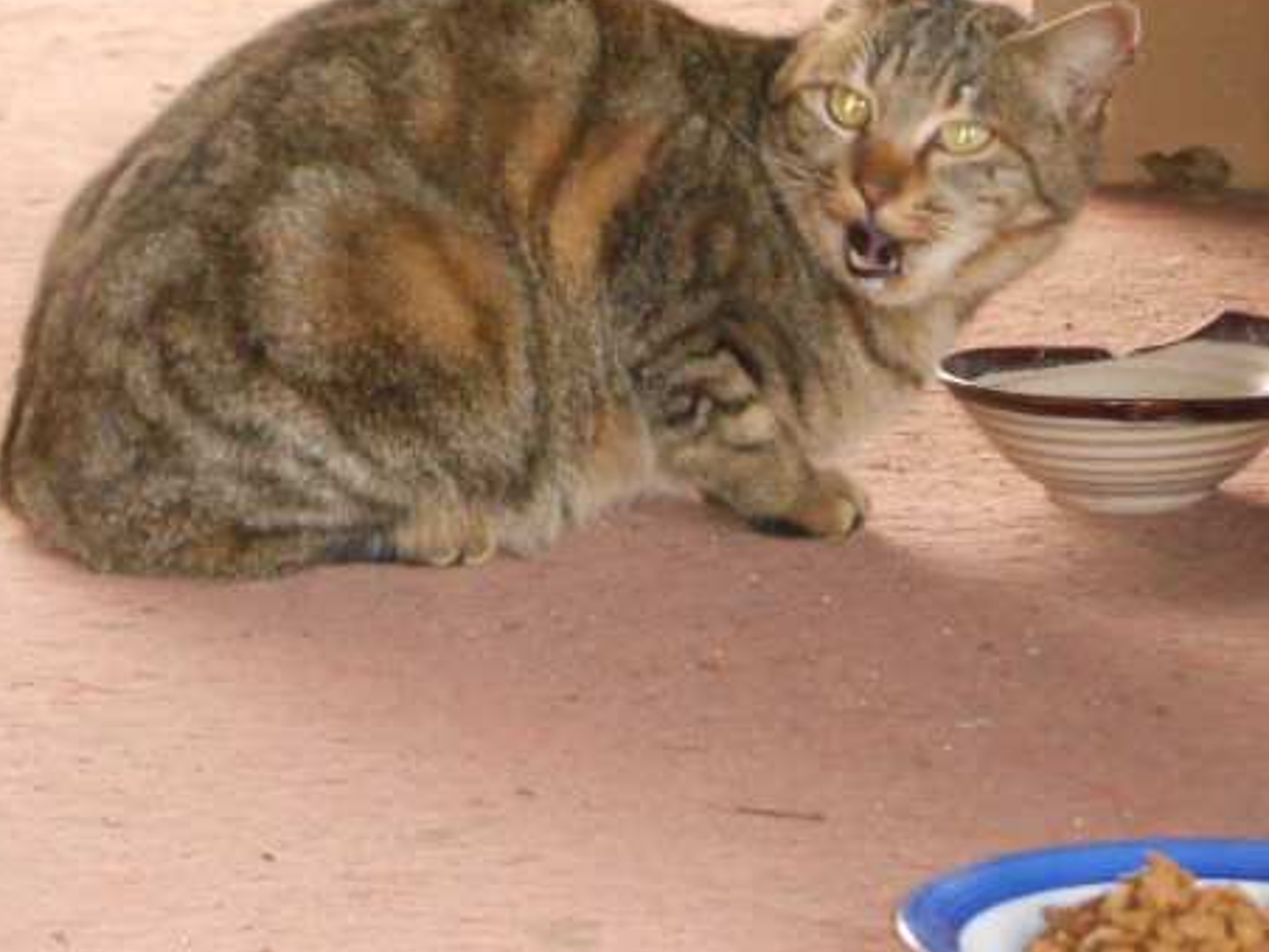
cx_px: 640
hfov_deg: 9.0
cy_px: 503
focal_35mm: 221
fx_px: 8102
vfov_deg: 6.7
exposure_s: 1/60
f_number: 6.5
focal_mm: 27.6
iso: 1000
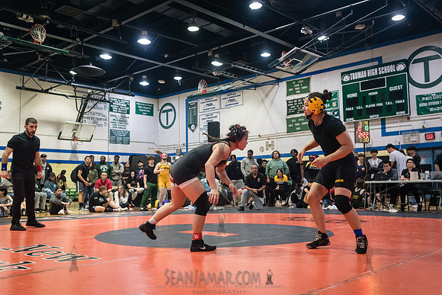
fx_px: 430
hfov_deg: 54.4
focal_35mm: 35
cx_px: 221
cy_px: 148
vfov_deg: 37.9
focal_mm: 35
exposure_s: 1/400
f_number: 3.5
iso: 6400
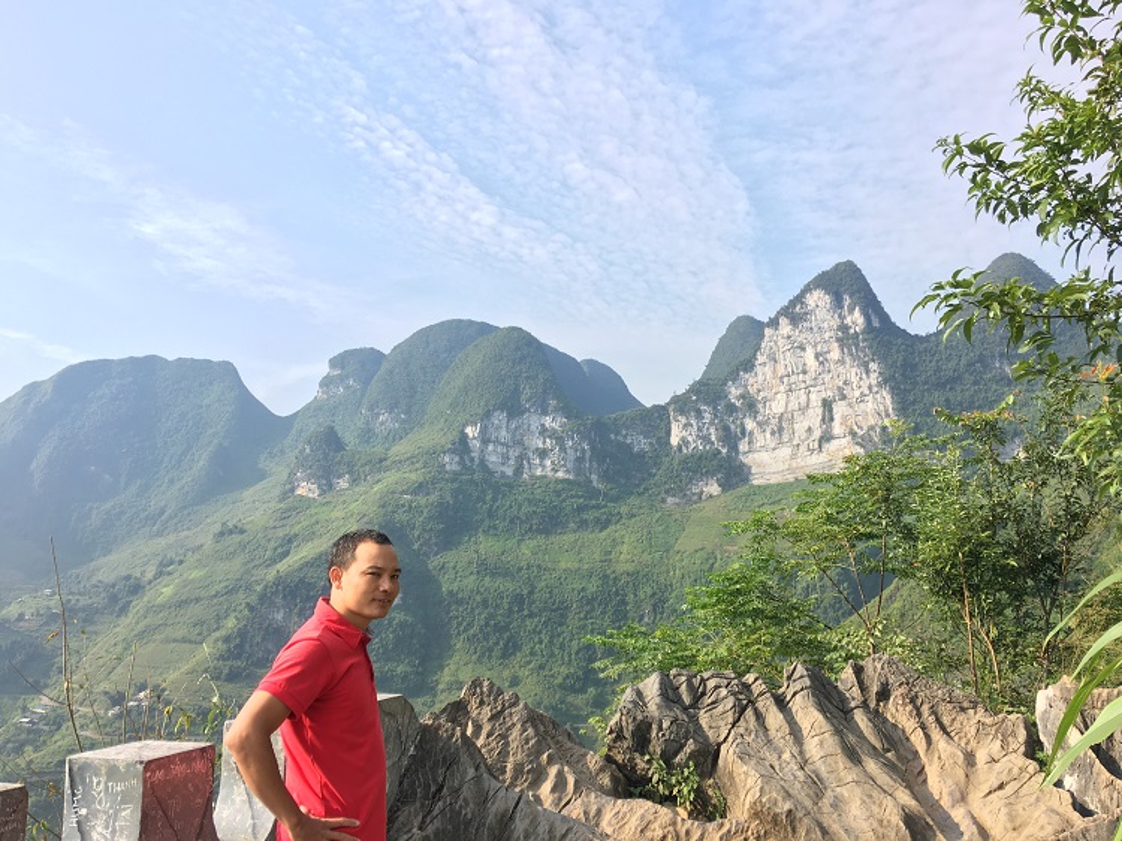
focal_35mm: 29
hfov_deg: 61.7
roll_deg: -2.7
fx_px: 940
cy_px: 420
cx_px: 561
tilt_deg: +11.4
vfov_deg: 48.2
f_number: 2.2
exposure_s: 1/523
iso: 25
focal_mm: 4.15
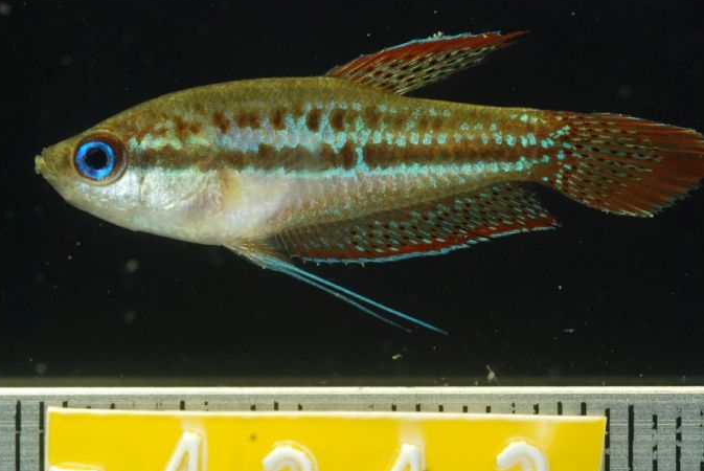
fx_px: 2094
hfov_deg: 19.1
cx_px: 392
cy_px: 256
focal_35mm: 107
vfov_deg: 12.8
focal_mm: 60
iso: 500
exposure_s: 1/30
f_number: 14
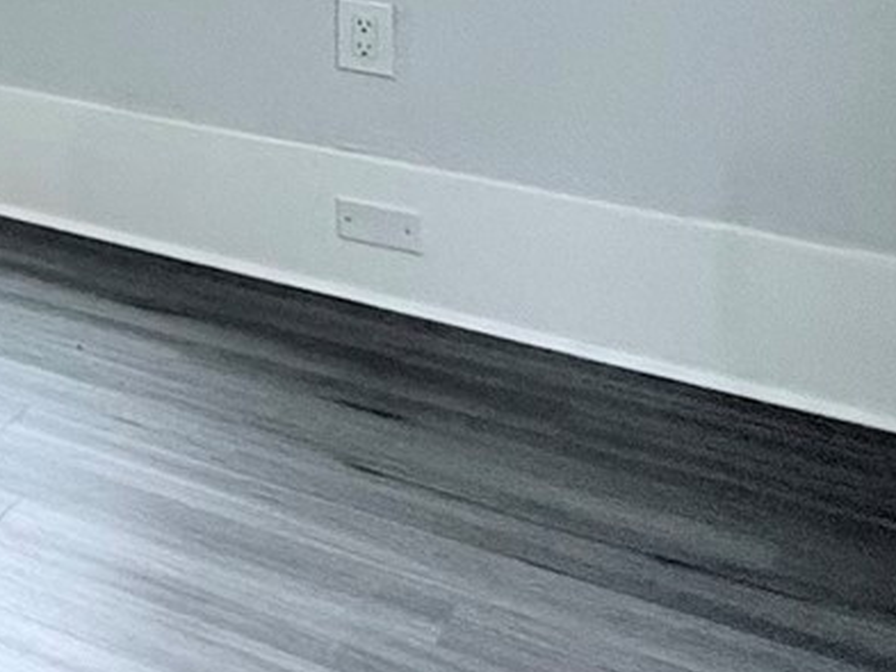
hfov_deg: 17.5
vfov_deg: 17.2
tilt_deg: -0.2
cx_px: -962
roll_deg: +0.5
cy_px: -462
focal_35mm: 73
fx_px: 1890
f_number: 2.2
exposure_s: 1/120
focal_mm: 2.22
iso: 200
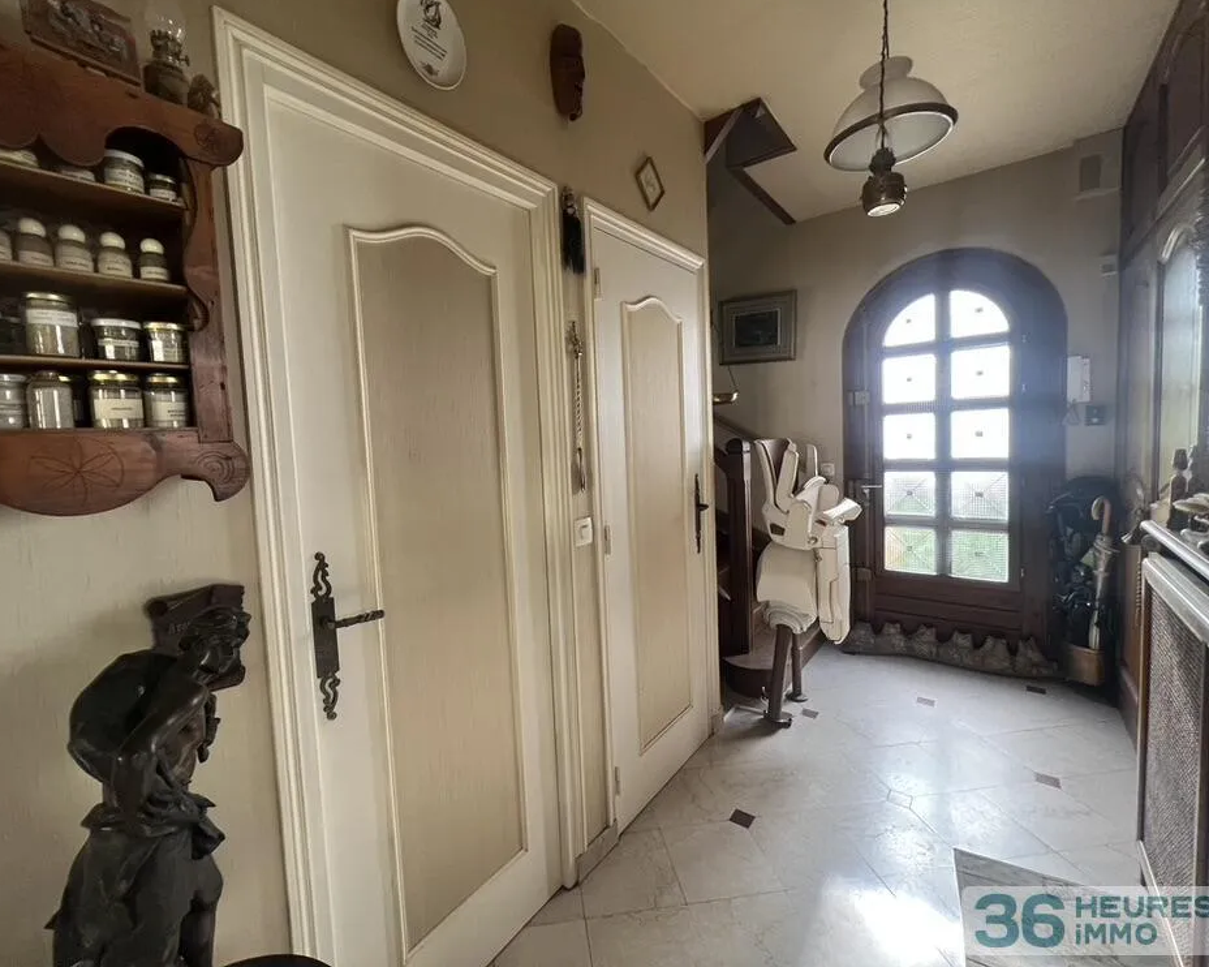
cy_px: 468
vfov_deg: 87.9
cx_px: 573
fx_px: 501
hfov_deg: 100.6
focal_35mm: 14
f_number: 1.8
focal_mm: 1.57
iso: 250
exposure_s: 1/60
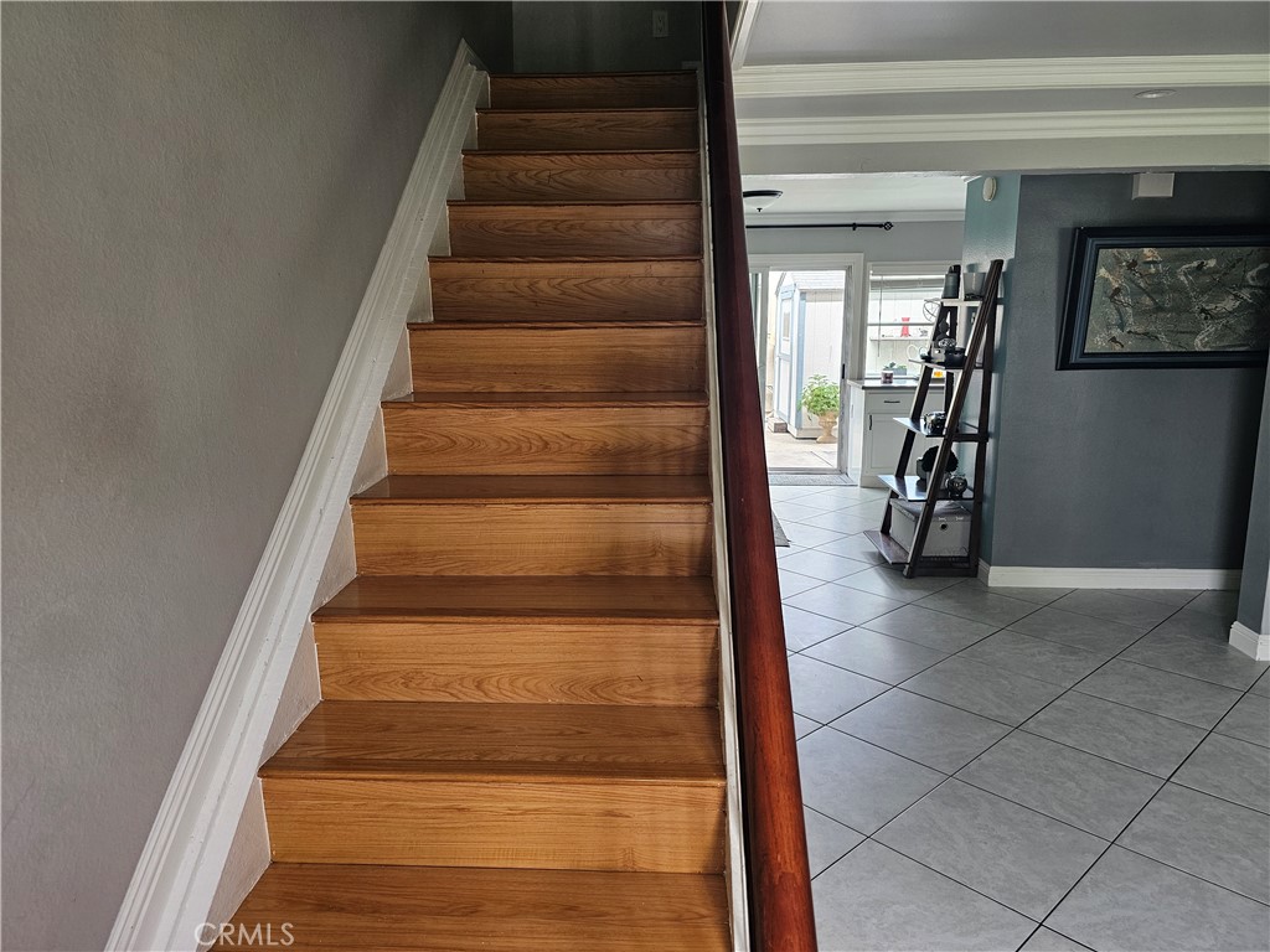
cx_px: 635
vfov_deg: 58.9
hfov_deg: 73.9
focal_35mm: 23
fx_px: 844
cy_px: 476
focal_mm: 6.3
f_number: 1.7
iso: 160
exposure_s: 1/120
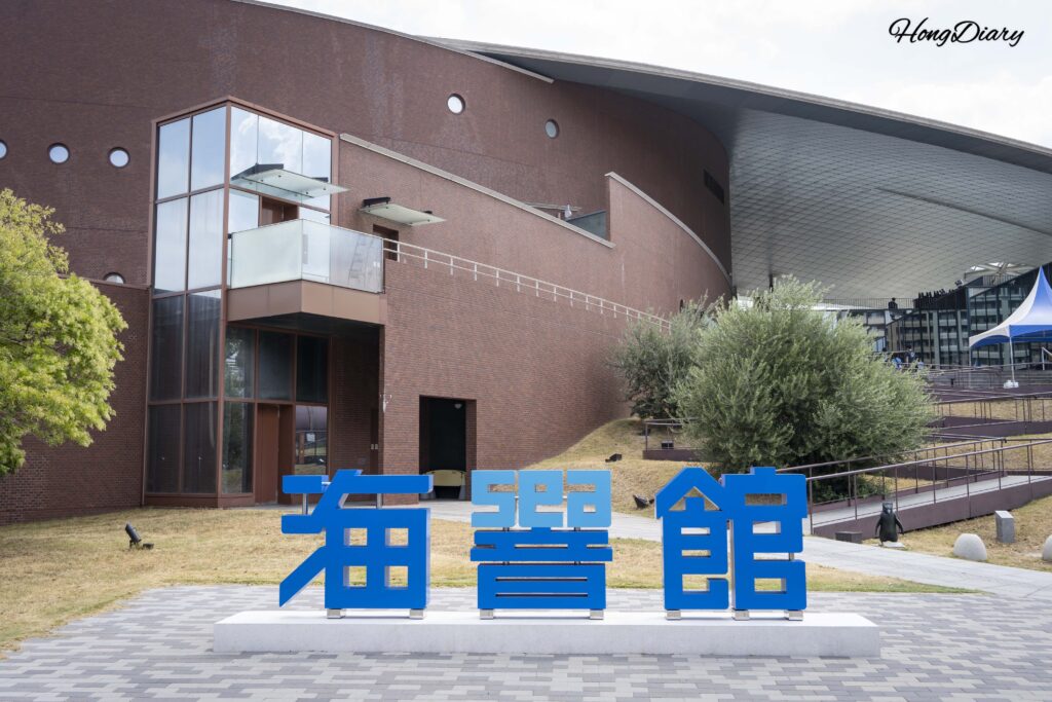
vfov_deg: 40.0
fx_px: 964
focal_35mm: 33
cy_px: 351
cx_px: 526
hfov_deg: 57.2
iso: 100
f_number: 8
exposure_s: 1/100
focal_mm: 33
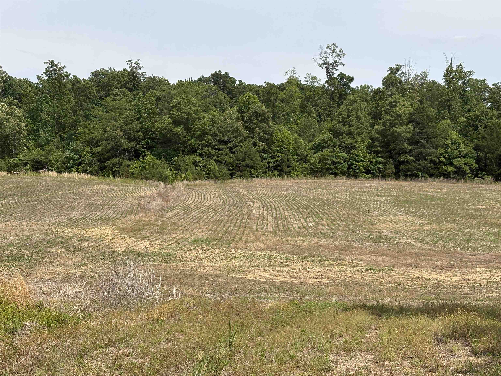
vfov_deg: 28.0
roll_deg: +0.0
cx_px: 250
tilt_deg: +0.7
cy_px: 188
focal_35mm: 52
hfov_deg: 36.8
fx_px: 753
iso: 32
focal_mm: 5.96
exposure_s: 1/3125
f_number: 1.6
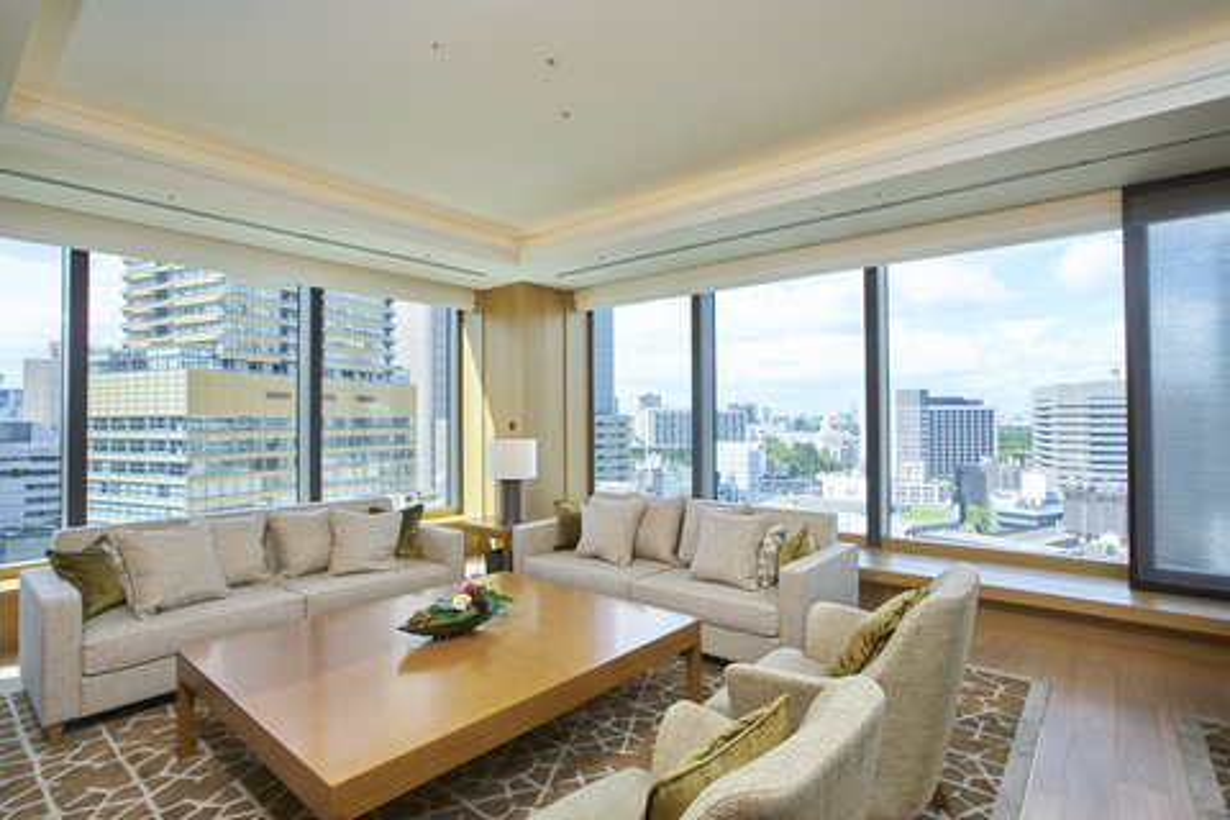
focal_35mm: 17
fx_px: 581
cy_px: 410
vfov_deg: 70.4
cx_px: 615
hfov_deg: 93.3
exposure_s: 1/60
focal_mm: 17
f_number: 8
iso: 125
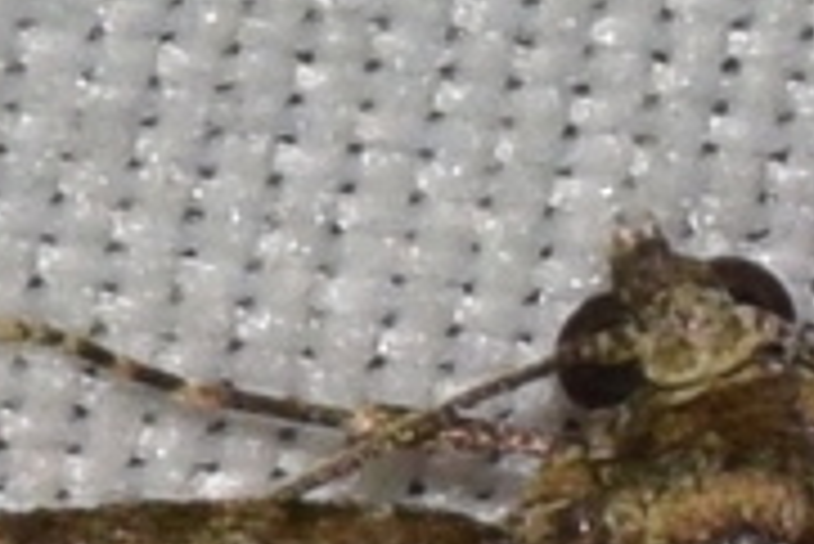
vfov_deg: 1.2
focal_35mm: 1113
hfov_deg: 1.9
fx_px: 25186
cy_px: 535
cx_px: 717
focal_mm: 140
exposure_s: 1/160
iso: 400
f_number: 10
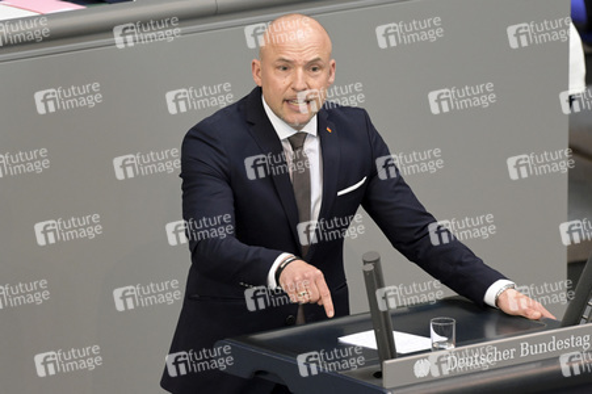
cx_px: 296
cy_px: 197
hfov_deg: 5.6
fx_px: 6080
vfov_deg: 3.7
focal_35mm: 370
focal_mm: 370
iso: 8000
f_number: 5.6
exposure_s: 1/320
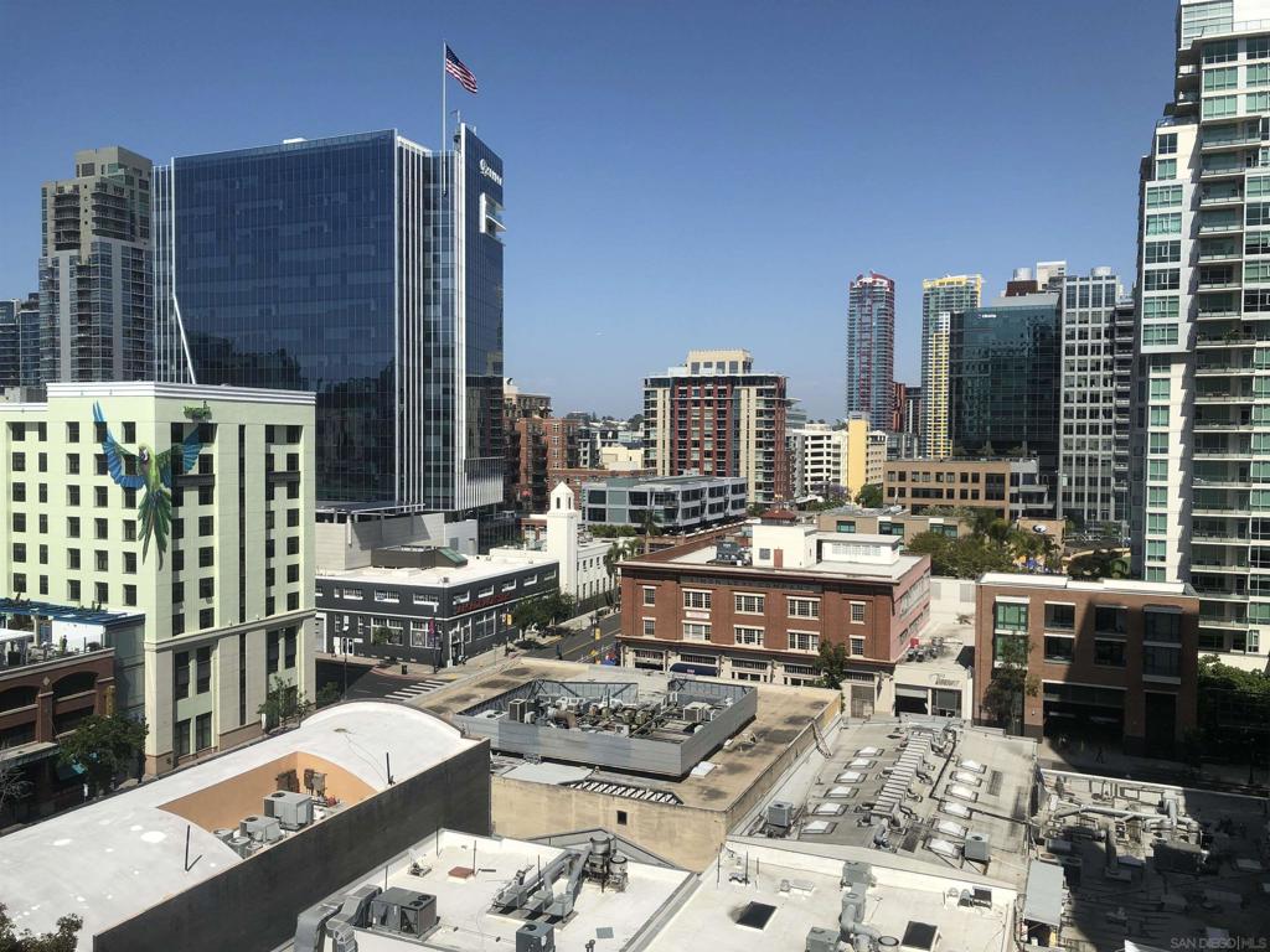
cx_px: 635
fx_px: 1027
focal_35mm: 28
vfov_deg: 49.7
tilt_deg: -3.1
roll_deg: +0.9
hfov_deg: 63.4
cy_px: 476
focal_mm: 3.99
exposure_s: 1/1779
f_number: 1.8
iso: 20
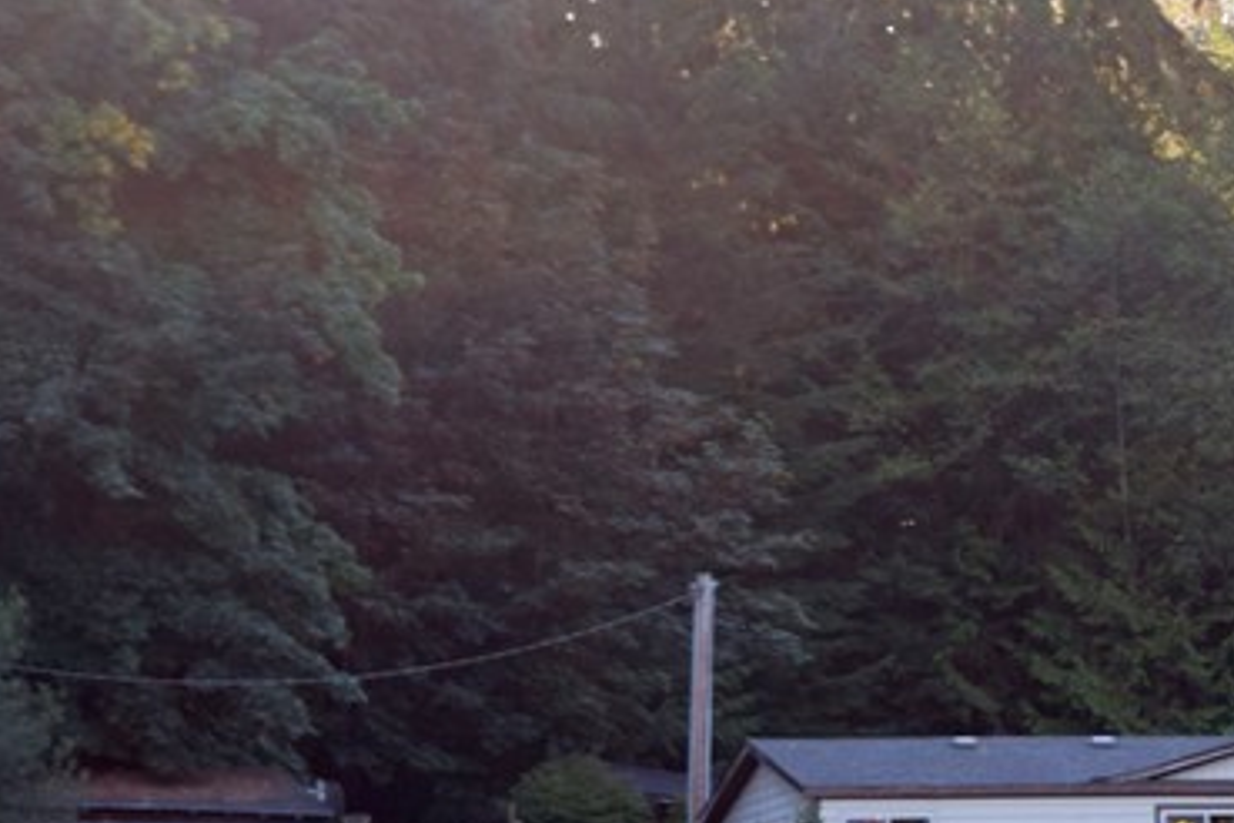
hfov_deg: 9.2
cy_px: 1094
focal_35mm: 221
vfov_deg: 6.2
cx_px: 1625
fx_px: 7575
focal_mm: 50
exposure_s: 1/125
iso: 250
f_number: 5.6
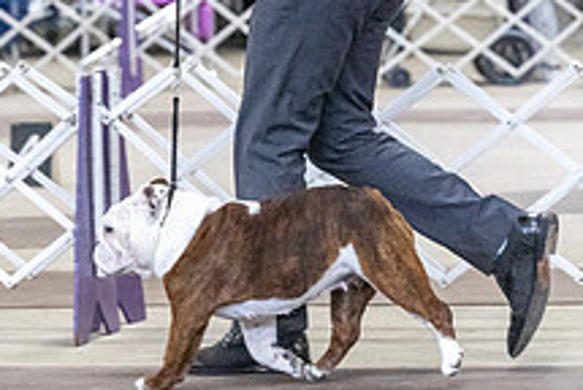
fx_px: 5157
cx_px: 187
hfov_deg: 6.5
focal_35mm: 318
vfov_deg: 4.3
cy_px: -20
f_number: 4.5
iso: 6400
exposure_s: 1/320
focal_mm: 118
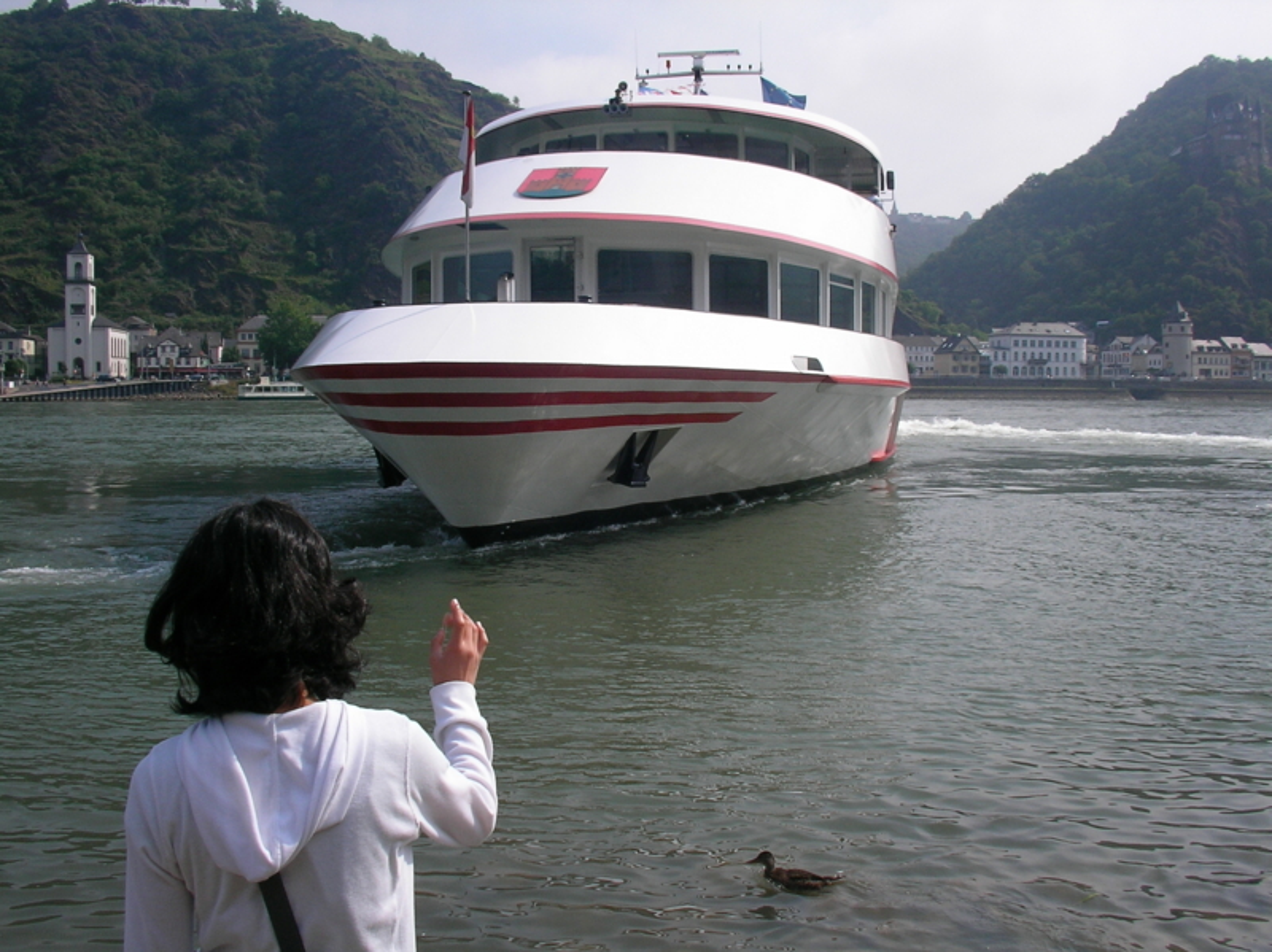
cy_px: 476
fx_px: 1396
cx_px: 636
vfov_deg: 37.7
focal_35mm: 38
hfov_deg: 49.0
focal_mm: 6
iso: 50
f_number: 7
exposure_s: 1/286
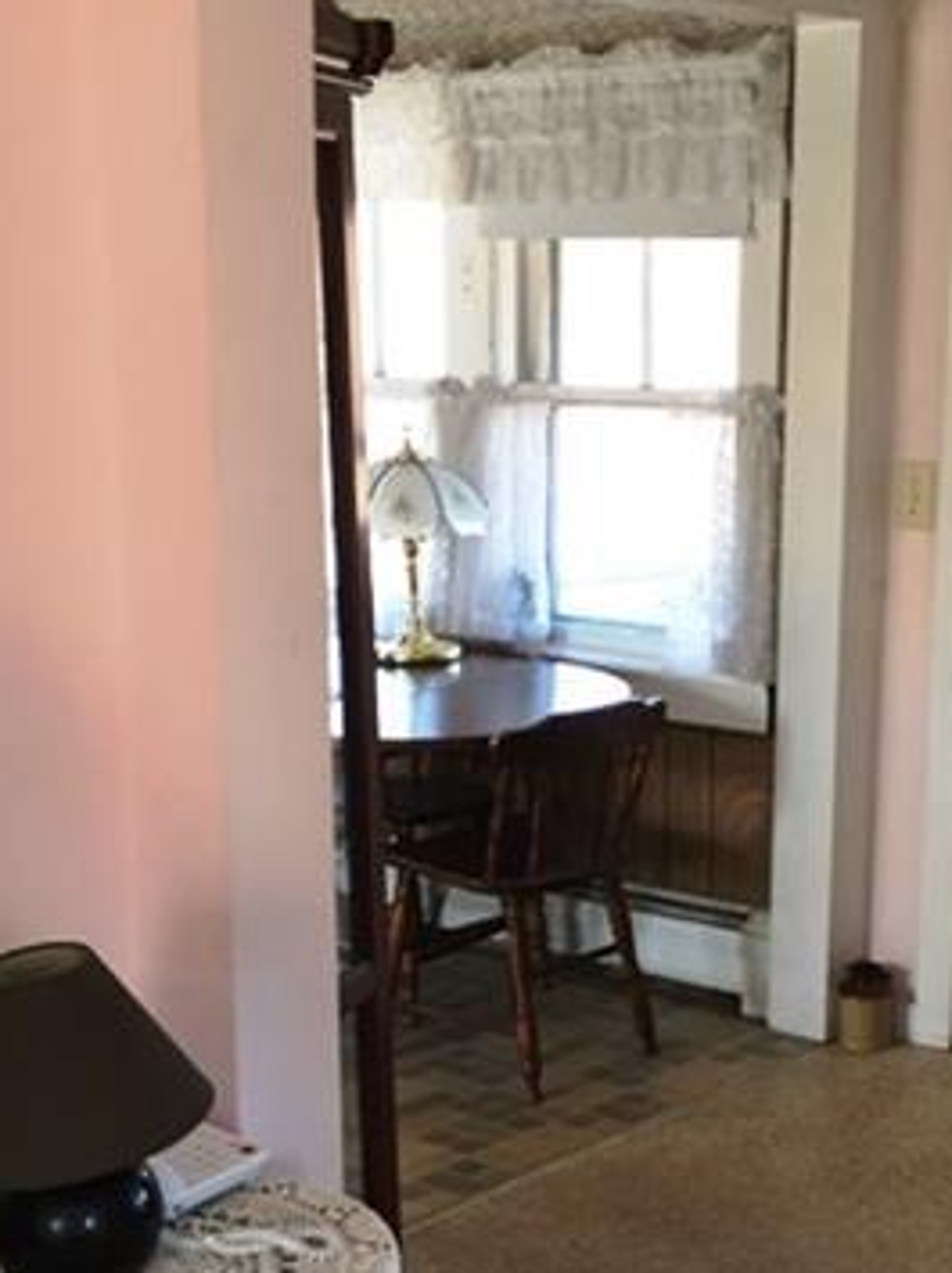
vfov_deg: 30.3
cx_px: 718
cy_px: 946
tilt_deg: -14.2
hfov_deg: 23.0
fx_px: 2313
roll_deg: -0.5
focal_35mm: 63
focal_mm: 4.15
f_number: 2.2
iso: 40
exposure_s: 1/30
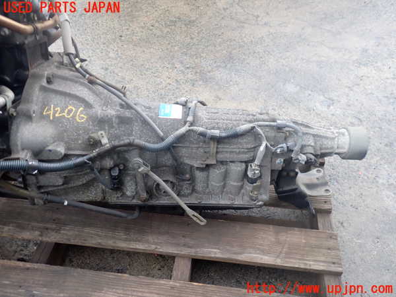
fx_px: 343
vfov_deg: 46.8
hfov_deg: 60.0
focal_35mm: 30
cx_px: 198
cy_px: 148
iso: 200
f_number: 2.3
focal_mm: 5.4
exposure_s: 1/100
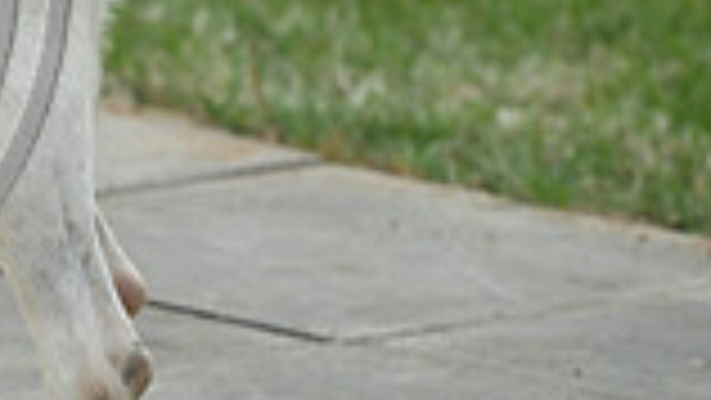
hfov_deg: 3.4
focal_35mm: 636
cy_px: -106
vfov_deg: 1.9
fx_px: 11994
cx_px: -446
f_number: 4.5
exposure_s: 1/1000
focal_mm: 165
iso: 280
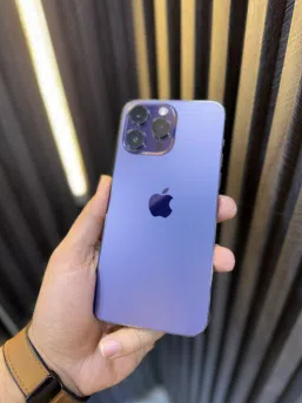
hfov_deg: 49.7
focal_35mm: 28
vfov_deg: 63.3
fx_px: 326
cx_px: 149
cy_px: 181
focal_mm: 6.76
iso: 160
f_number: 1.78
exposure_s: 1/100
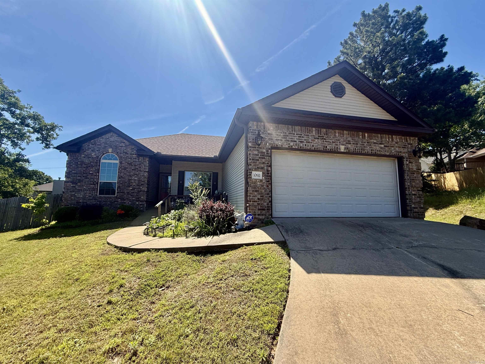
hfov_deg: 102.1
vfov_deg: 85.7
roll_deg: -3.1
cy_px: 182
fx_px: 196
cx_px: 242
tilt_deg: +7.9
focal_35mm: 14
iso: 64
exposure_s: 1/1534
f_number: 2.2
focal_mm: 2.22
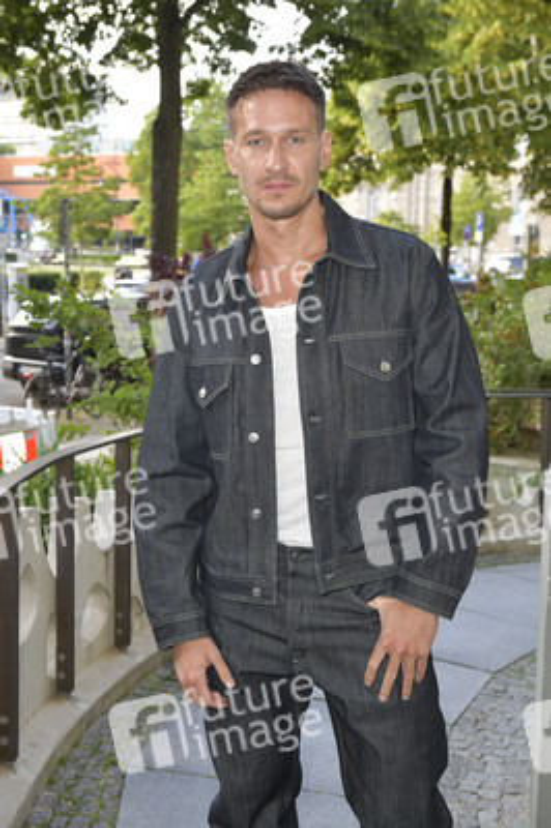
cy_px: 414
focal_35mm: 48
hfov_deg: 28.0
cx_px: 276
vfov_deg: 41.1
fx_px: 1104
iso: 1250
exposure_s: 1/200
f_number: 6.3
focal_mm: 48
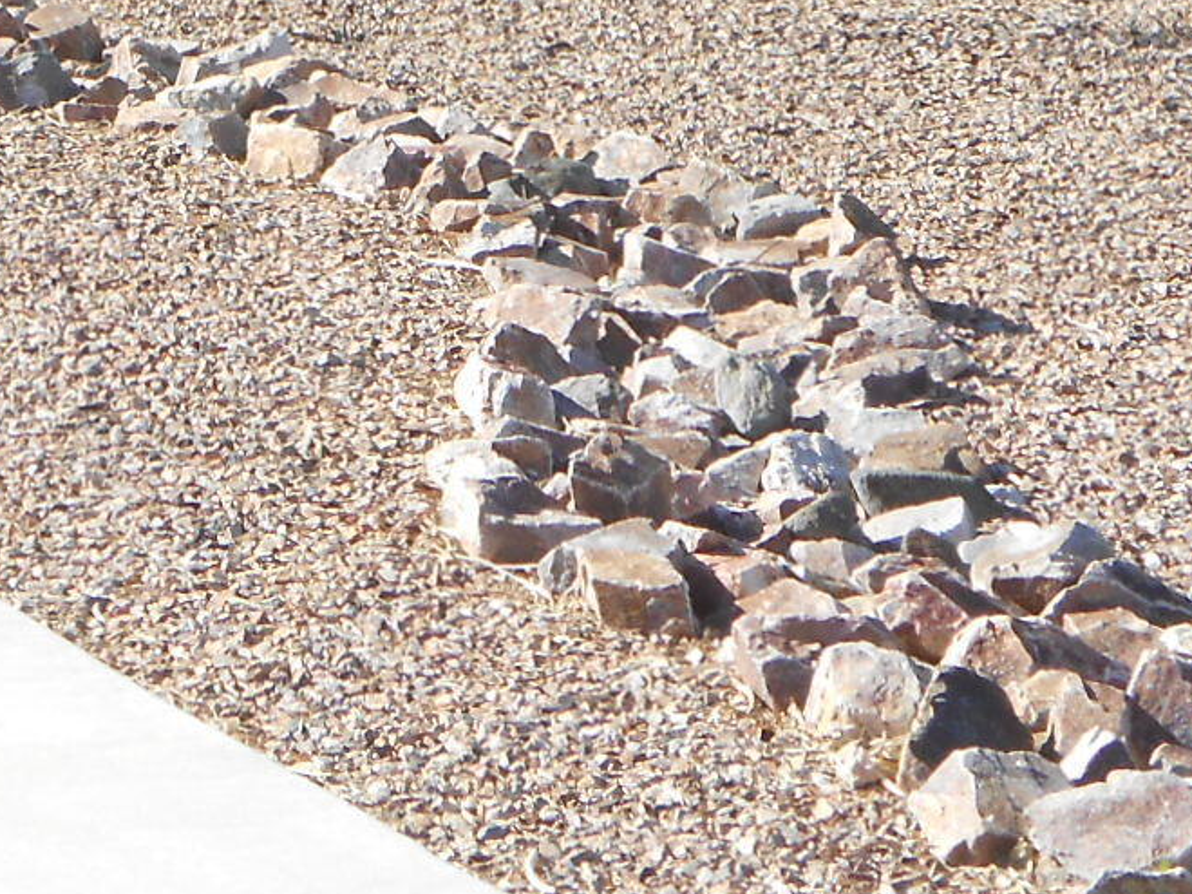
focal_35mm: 169
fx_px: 5818
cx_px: -54
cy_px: -519
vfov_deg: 8.5
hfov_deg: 11.6
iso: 80
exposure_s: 1/250
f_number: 4.8
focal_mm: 8.8
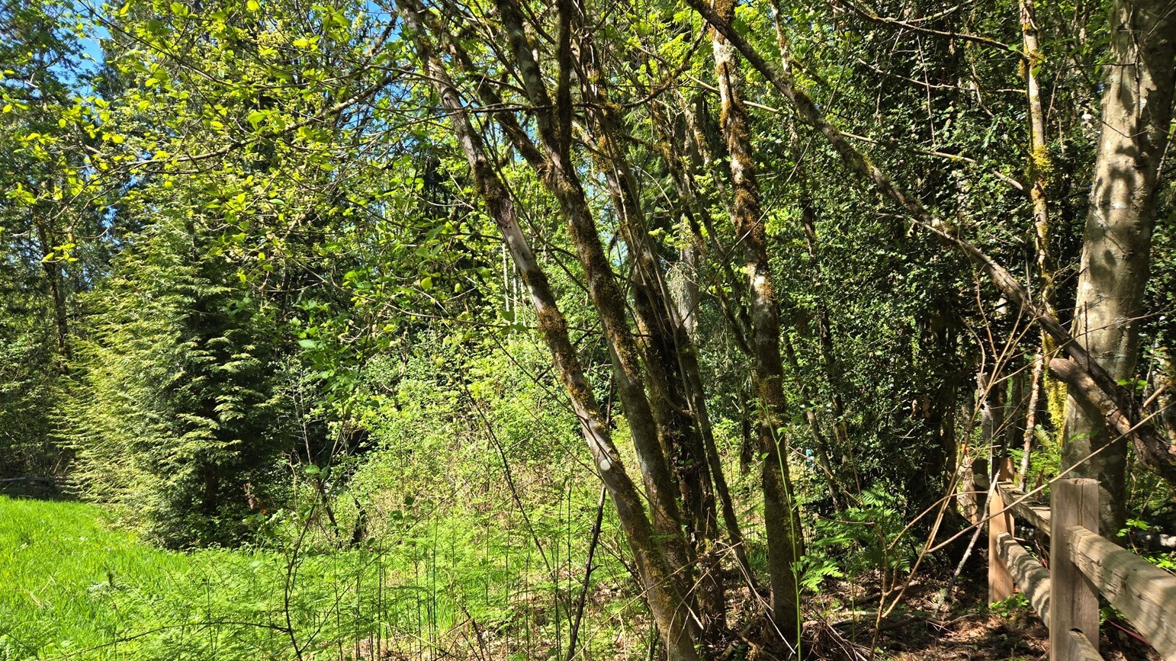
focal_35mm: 26
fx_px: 811
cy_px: 433
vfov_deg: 43.8
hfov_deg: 71.9
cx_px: 567
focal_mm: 5.4
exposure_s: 1/508
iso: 25
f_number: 1.8
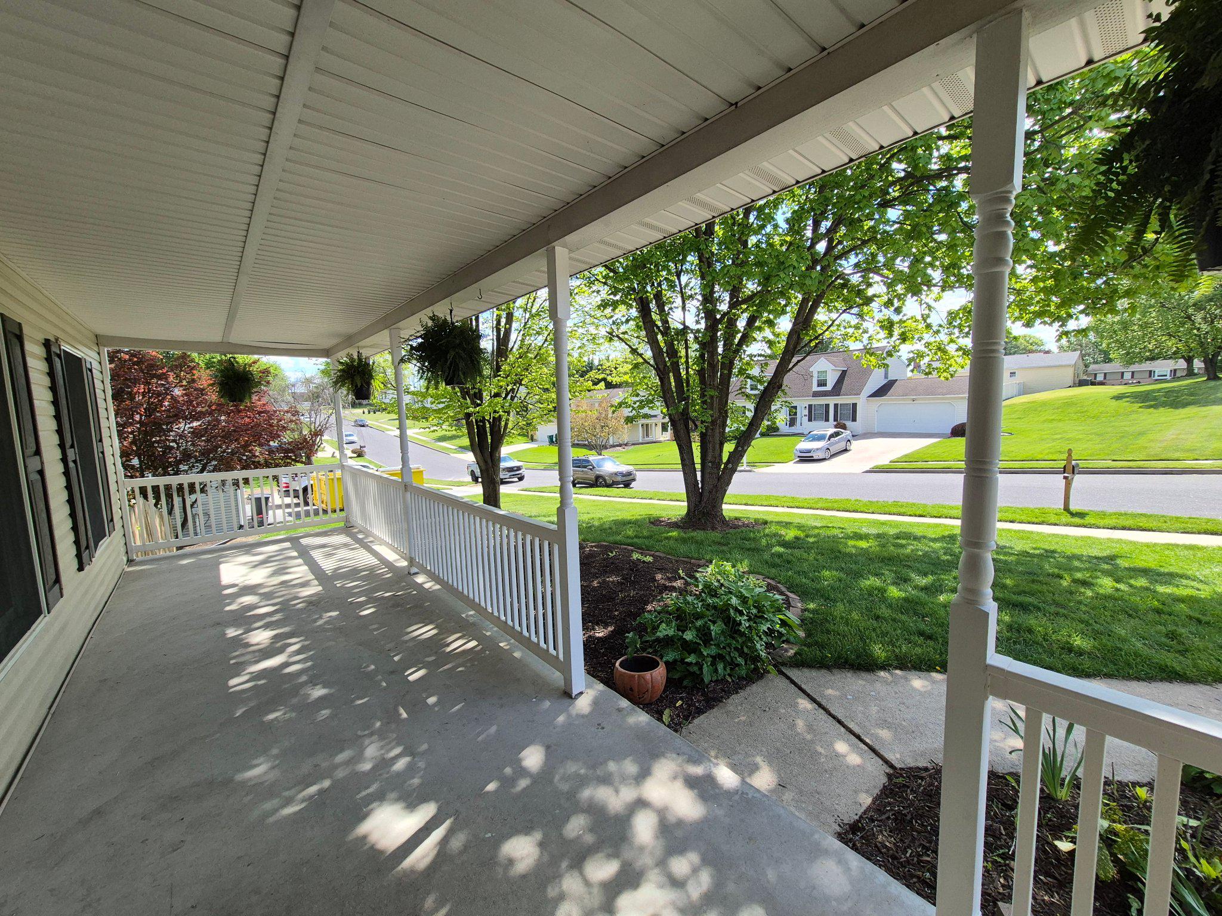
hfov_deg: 106.2
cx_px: 611
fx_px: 459
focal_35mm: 13
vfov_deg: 89.9
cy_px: 458
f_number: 2.2
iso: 50
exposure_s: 1/572
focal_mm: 1.74
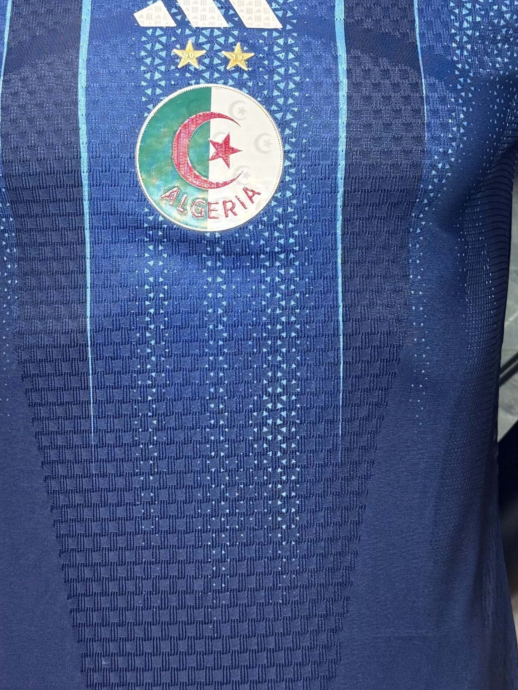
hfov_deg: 20.7
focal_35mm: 71
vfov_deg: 27.2
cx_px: 199
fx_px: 1417
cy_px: 221
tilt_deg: -1.5
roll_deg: -0.1
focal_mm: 6.76
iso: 200
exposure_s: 1/50
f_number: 1.78
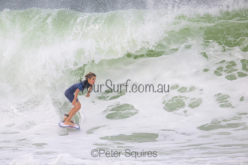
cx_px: 101
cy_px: 91
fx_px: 6535
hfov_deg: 2.2
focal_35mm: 948
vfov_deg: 1.5
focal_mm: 800
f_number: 11
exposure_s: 1/2000
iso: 1800
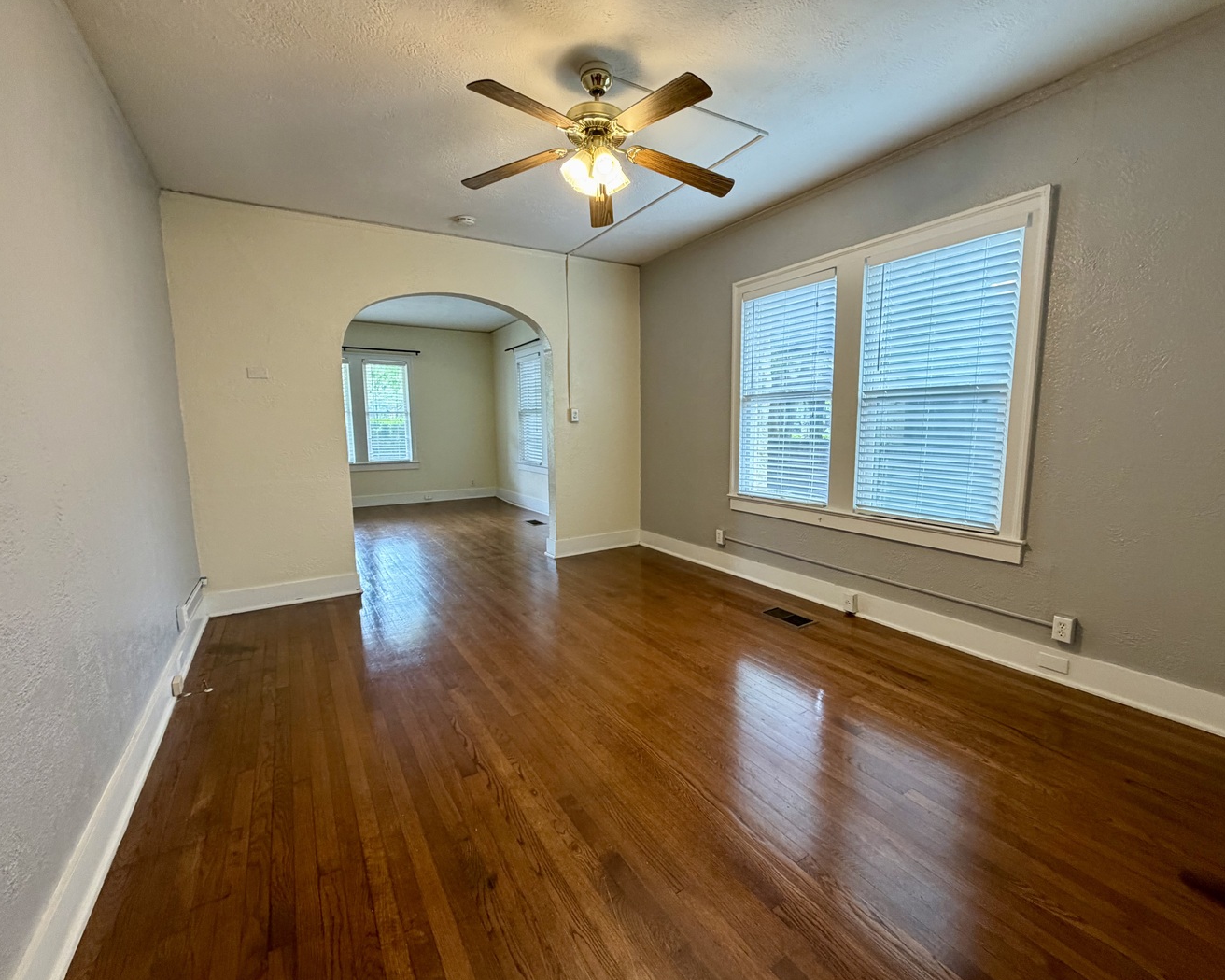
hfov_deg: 96.8
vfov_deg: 84.0
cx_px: 624
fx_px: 544
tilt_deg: -7.7
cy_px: 493
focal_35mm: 15
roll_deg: +0.8
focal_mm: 2.22
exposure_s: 1/60
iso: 320
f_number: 2.2
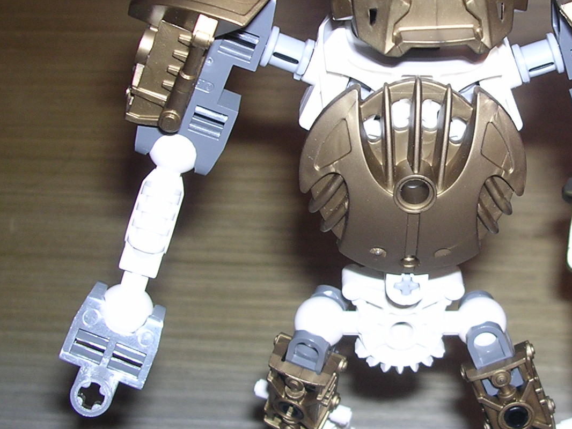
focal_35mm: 73
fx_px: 1207
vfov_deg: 20.1
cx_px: 436
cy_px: 159
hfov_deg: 26.3
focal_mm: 5.8
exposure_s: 1/60.1
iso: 100
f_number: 2.8
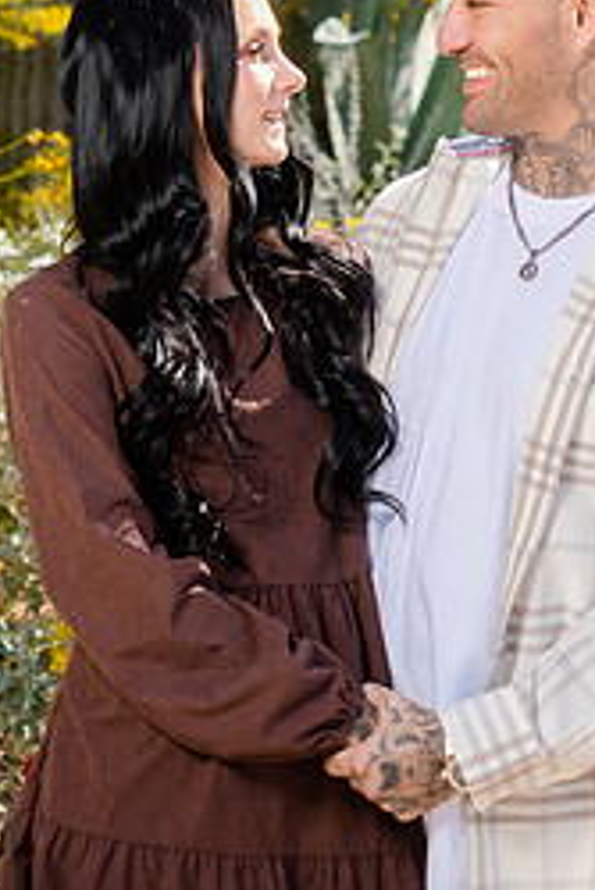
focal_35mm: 126
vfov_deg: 16.1
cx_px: 363
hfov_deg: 10.9
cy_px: 103
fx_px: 3119
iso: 80
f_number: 5.6
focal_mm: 70
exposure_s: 1/250
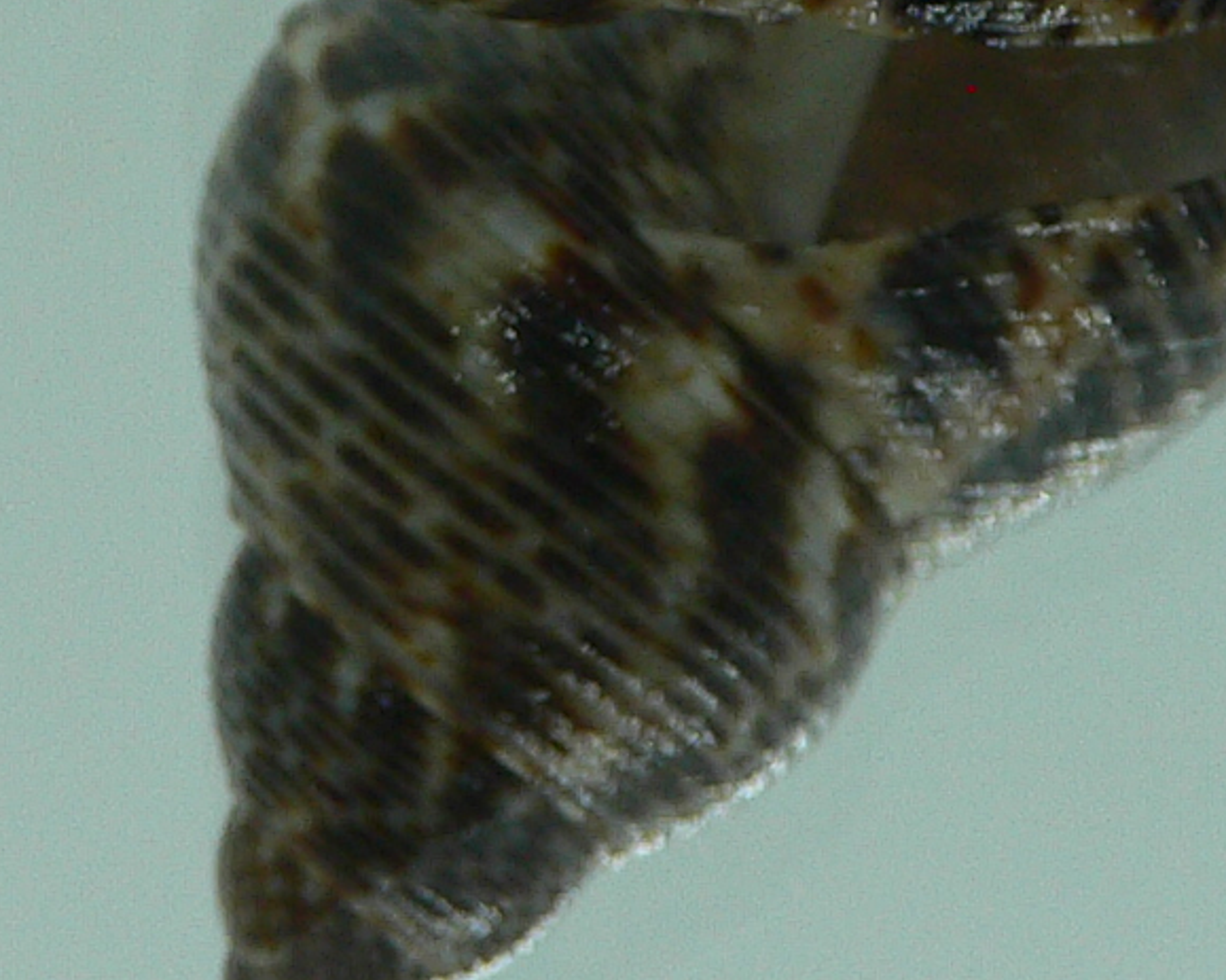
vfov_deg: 12.6
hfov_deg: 16.2
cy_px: -226
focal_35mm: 119
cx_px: 733
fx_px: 4317
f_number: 2.8
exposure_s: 1/60
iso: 80
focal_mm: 4.6
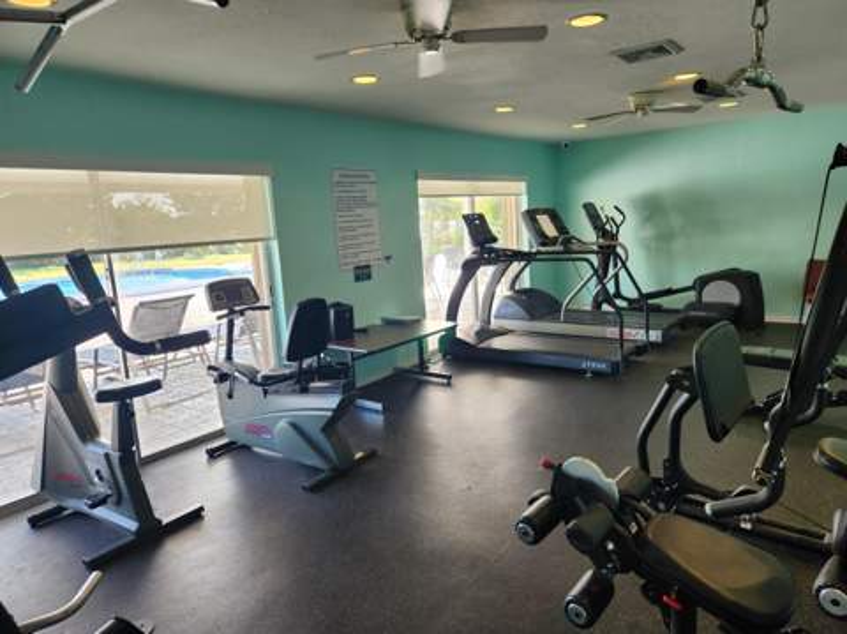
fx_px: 562
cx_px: 424
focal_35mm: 23
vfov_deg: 58.8
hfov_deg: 74.0
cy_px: 317
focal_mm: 5.4
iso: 80
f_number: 1.8
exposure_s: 1/180
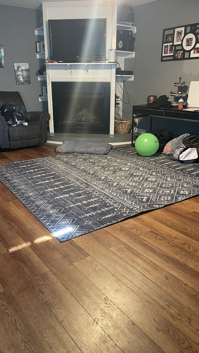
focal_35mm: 28
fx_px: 263
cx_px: 92
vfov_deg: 67.9
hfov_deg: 41.5
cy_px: 173
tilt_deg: -18.4
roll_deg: +0.1
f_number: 1.6
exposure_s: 1/40
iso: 400
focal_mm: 5.1
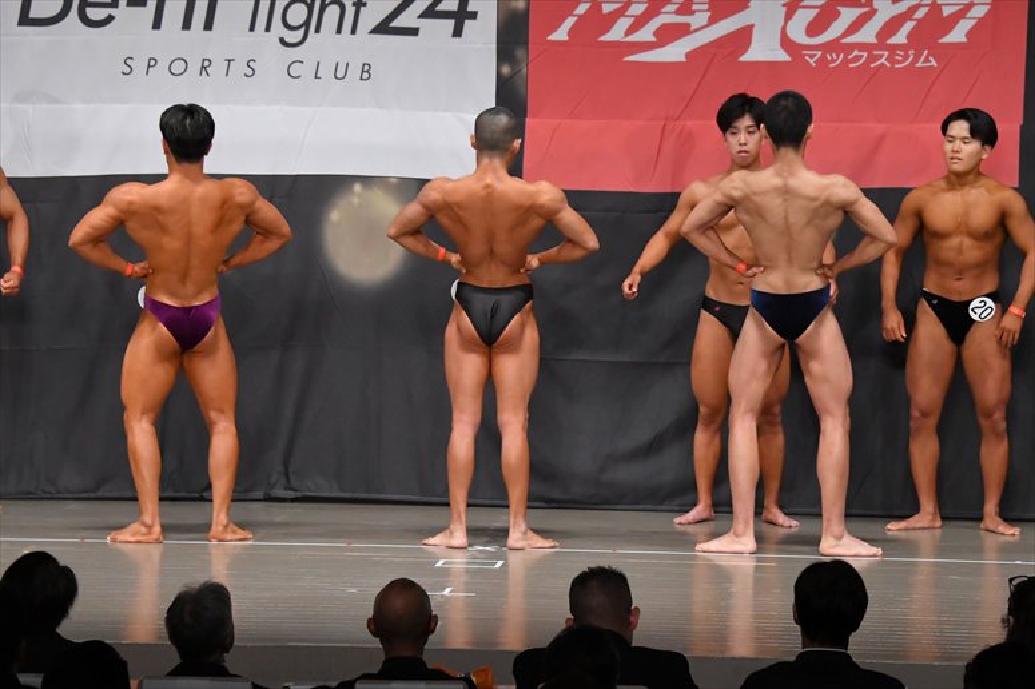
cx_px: 518
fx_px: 4828
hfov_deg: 12.2
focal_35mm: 168
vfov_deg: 8.2
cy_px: 344
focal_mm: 112
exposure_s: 1/400
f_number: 5.6
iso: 5000
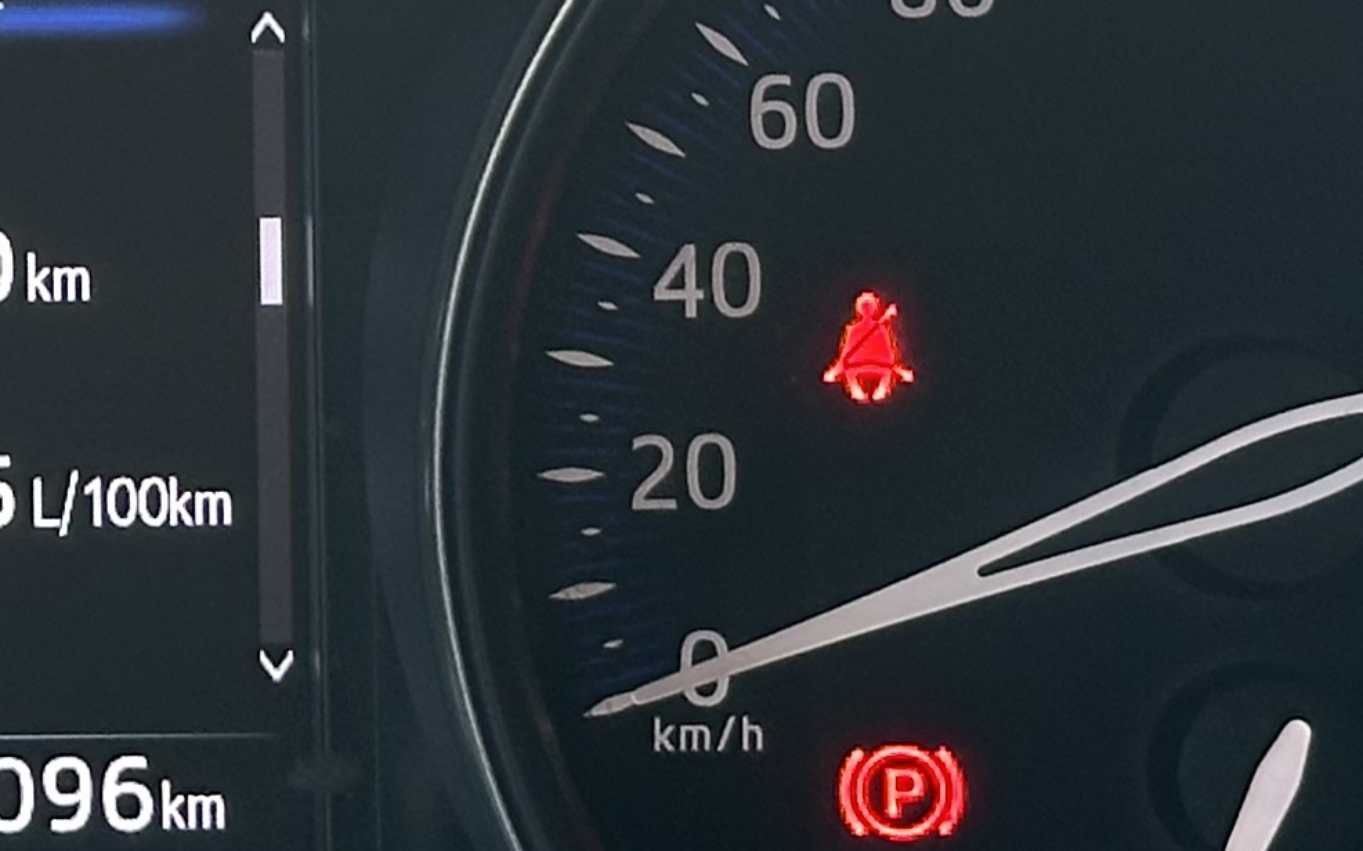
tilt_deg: -22.0
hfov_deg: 10.0
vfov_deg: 6.3
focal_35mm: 208
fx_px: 7726
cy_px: 82
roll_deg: +0.4
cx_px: -167
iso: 100
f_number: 1.78
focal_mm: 6.86
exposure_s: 1/60
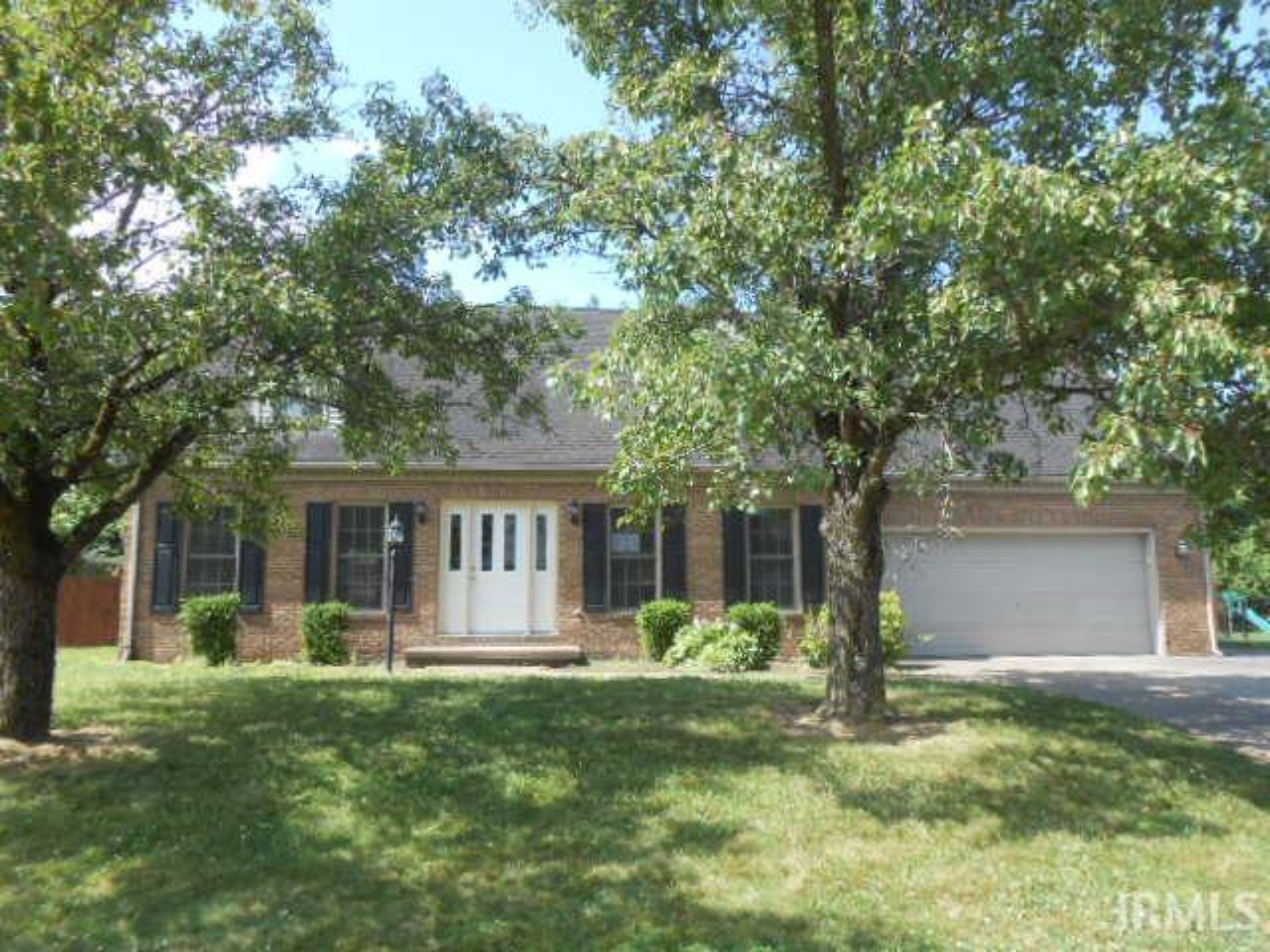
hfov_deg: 67.3
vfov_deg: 53.1
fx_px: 954
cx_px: 635
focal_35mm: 26
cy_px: 476
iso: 80
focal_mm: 4.6
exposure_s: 1/250
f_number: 3.5
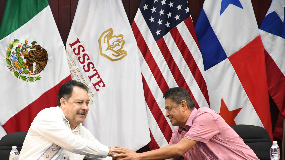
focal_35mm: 235
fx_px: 1776
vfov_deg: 5.2
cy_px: 99
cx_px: 135
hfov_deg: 9.2
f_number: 5.6
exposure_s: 1/100
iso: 4000
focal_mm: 140
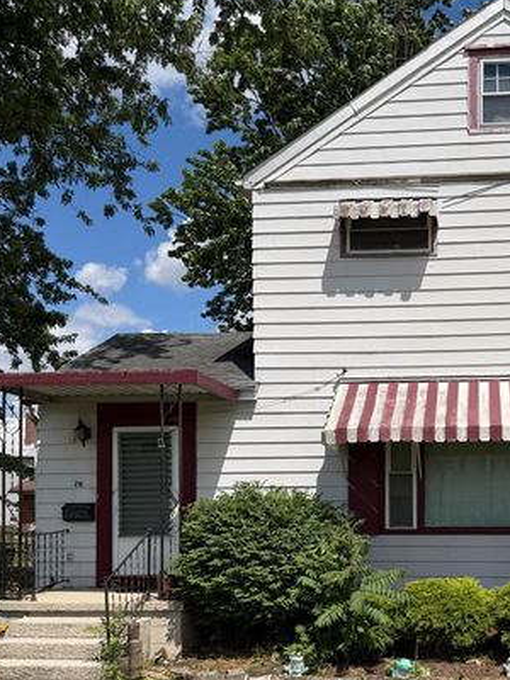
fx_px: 786
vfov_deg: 45.6
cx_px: 406
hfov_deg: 34.9
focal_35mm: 40
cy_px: 486
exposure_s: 1/8130
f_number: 1.78
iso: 80
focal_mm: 6.76
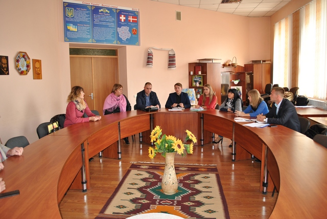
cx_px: 164
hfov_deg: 67.3
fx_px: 245
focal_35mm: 27
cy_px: 110
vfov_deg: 48.0
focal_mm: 18
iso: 200
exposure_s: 1/60
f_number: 3.5
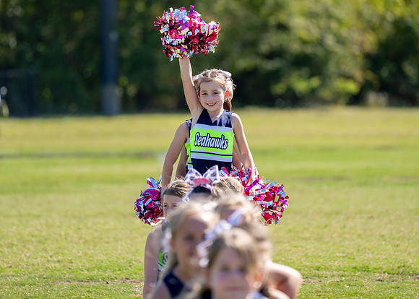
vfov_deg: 5.1
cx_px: 206
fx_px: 3388
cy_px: 100
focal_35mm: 285
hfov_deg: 7.1
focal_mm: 200
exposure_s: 1/2000
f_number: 2.8
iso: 200
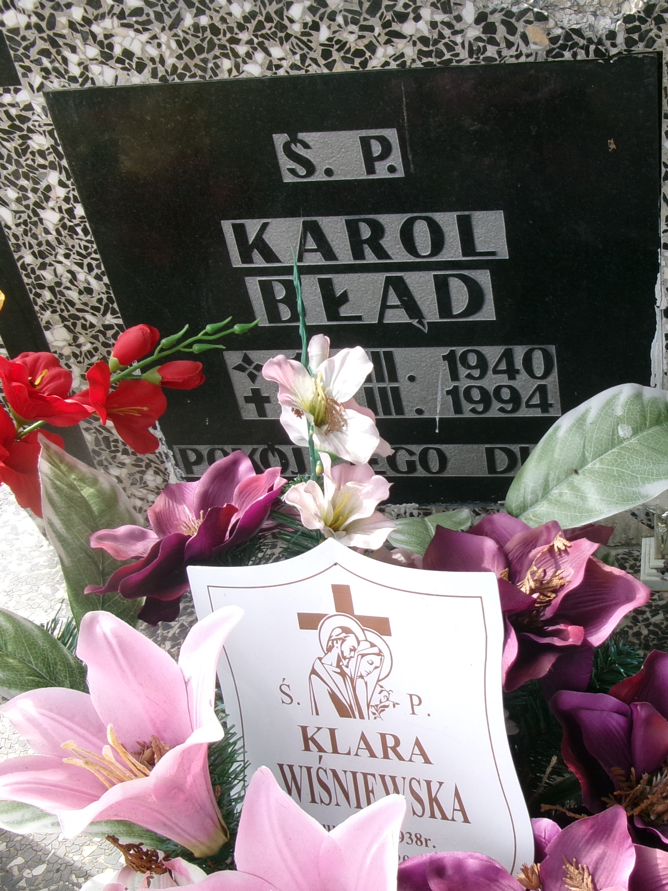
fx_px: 1107
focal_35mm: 43
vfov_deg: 43.9
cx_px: 490
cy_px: 438
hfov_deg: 33.0
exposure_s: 1/200
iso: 100
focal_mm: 5.1
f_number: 3.9
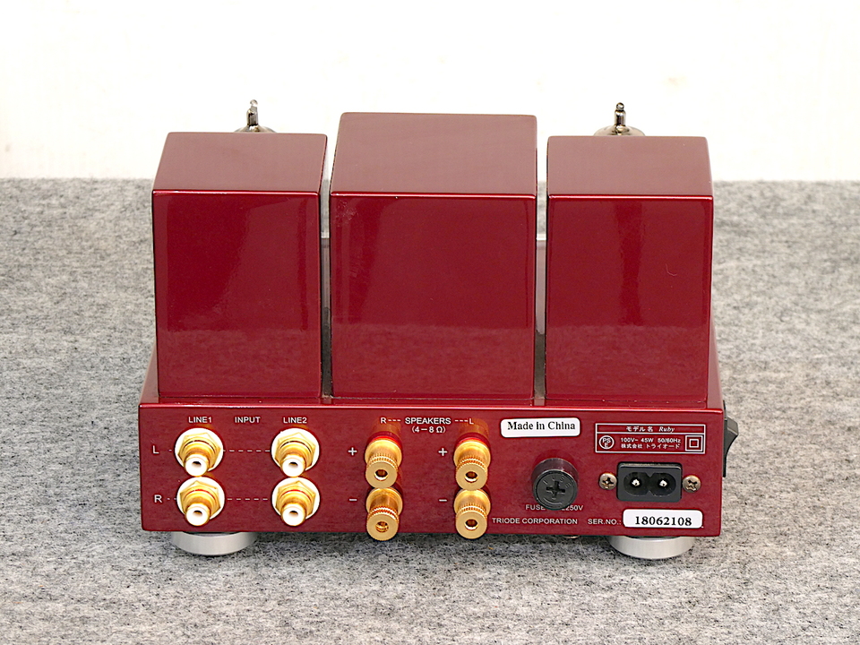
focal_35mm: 143
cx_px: 430
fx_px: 3553
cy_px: 322
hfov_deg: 13.8
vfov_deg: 10.4
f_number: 5.4
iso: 100
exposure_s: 1/4
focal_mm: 25.6
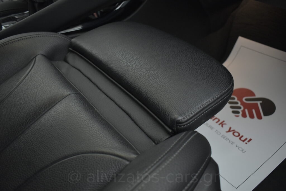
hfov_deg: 59.5
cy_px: 96
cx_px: 143
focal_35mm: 32
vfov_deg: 41.8
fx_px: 250
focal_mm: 21
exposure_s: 1/125
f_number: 3.8
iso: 1600
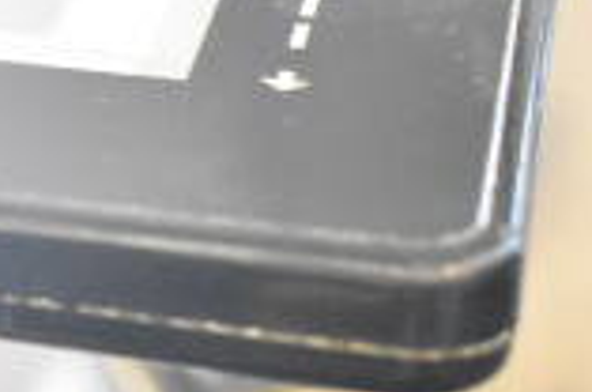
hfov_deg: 12.2
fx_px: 2494
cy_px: 296
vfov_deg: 9.0
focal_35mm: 152
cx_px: -528
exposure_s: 1/40
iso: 7200
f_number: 4
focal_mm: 26
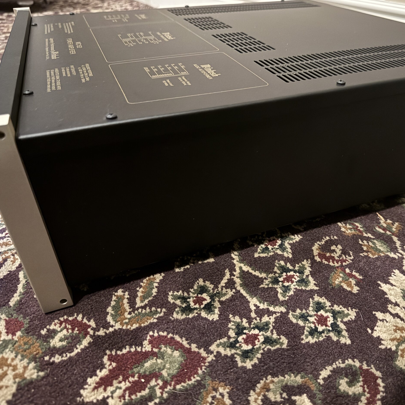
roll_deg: -1.3
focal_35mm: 29
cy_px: 201
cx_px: 261
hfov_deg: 54.8
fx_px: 384
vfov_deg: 55.6
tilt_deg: -33.1
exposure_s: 1/24
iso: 1600
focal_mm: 6.76
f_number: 1.78
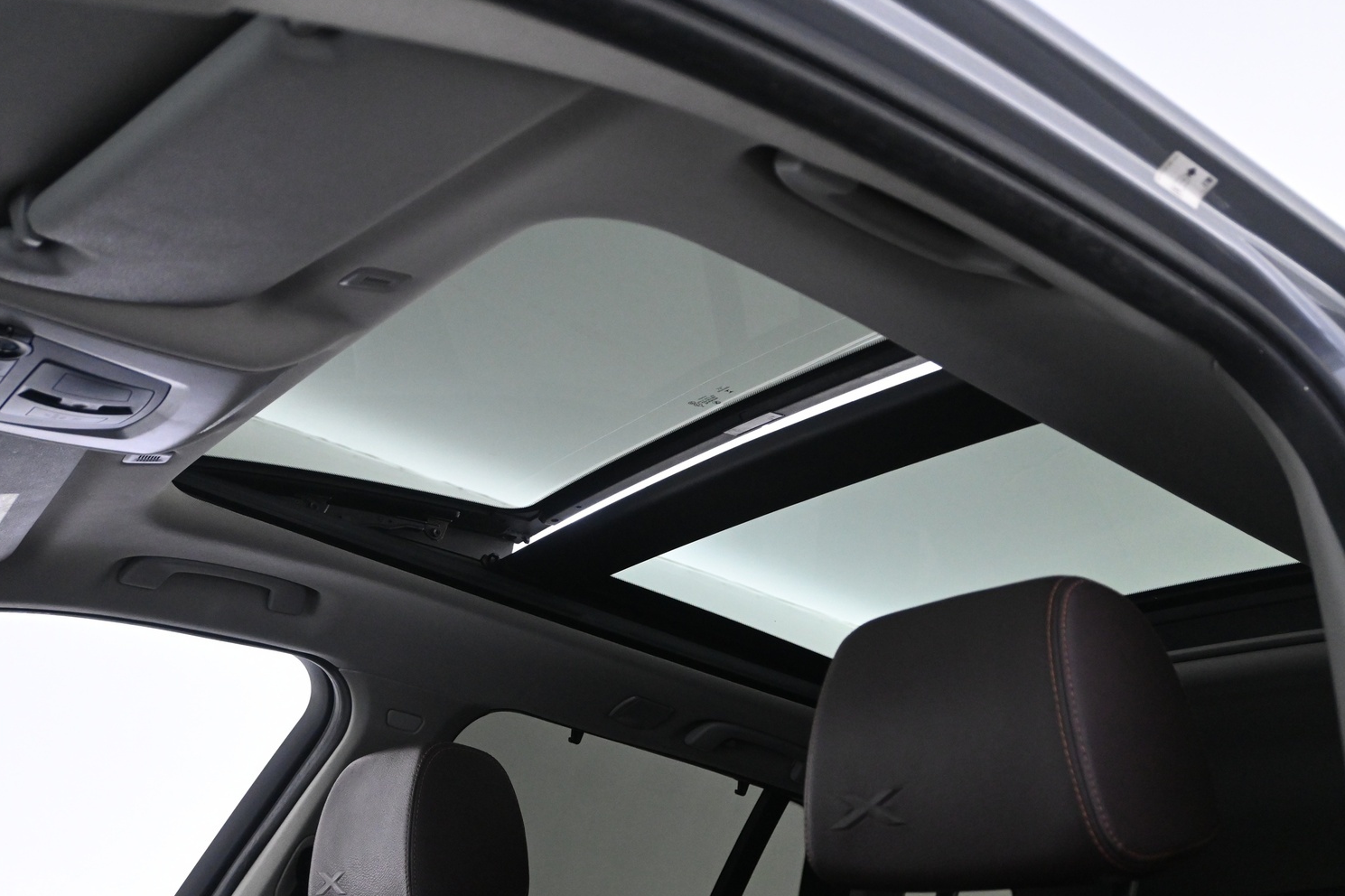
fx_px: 1402
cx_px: 705
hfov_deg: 51.2
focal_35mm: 38
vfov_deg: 35.4
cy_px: 481
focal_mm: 23
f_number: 4.2
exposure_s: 1/50
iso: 3200
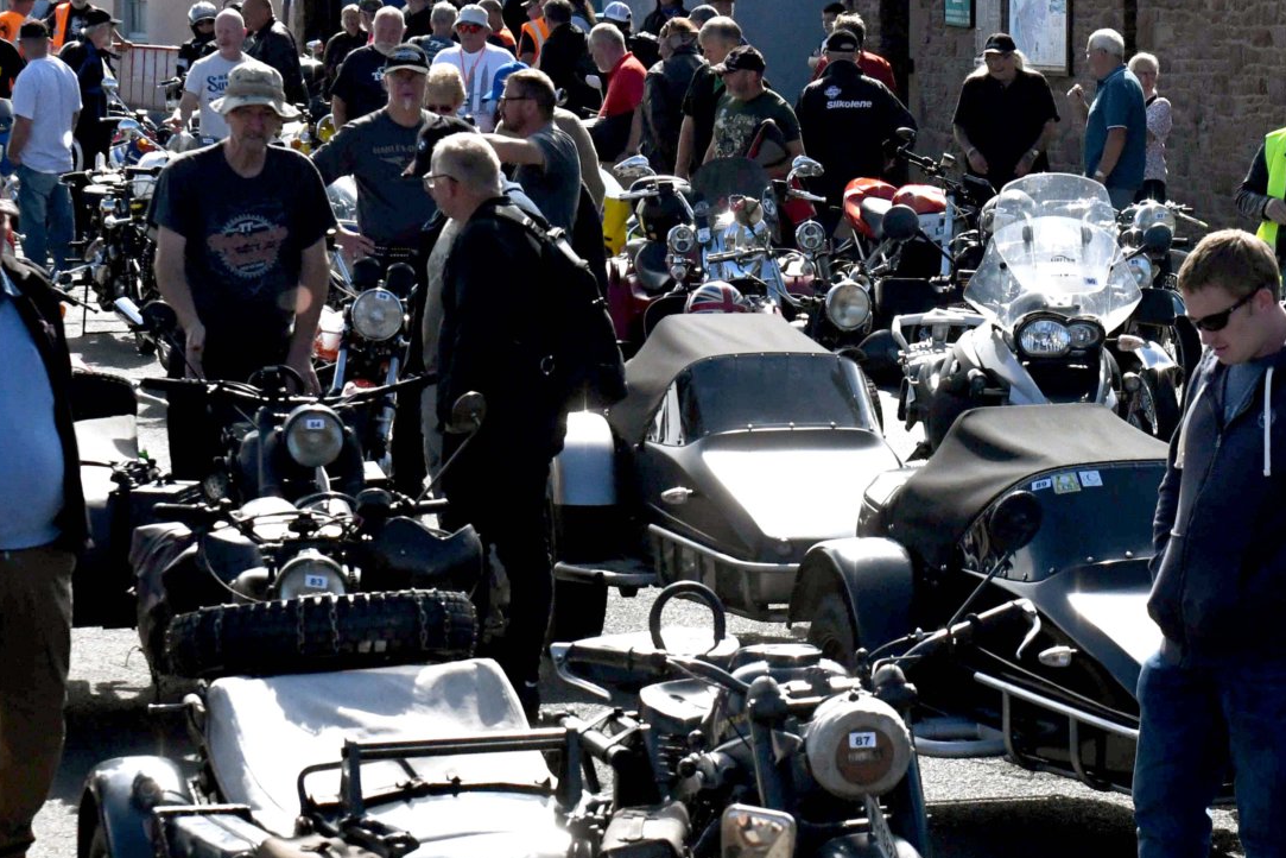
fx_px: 5570
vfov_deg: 8.8
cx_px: 604
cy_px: 421
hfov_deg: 13.2
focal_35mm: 156
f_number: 6.3
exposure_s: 1/8000
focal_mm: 55
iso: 2000
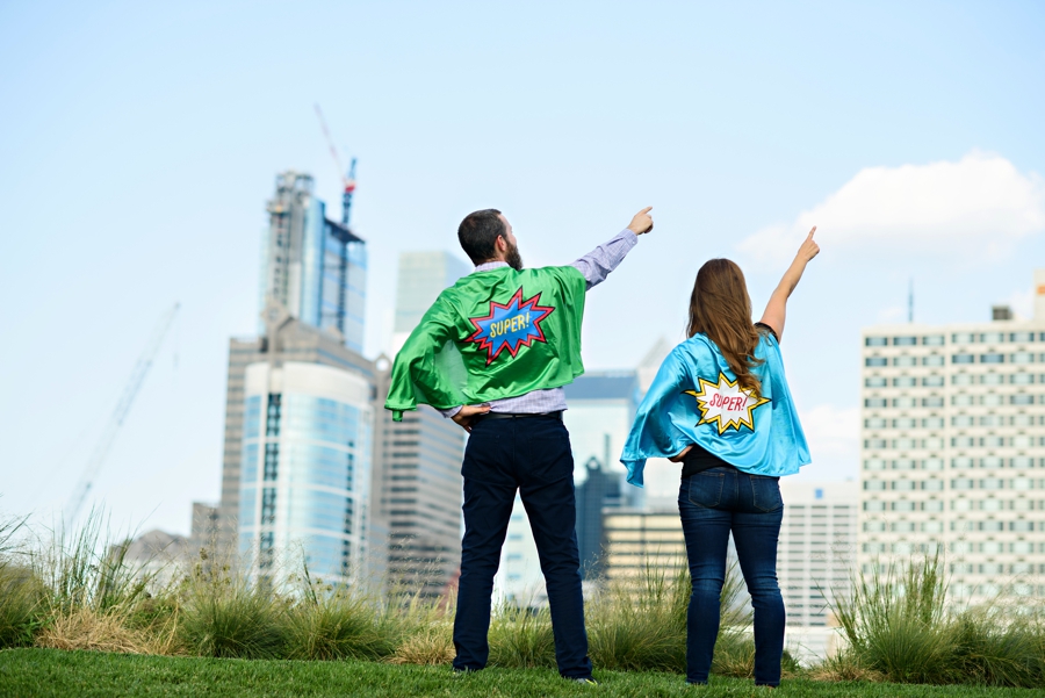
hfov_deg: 23.9
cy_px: 349
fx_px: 2468
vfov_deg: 16.1
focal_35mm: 85
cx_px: 522
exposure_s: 1/1600
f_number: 2.8
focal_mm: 85
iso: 160
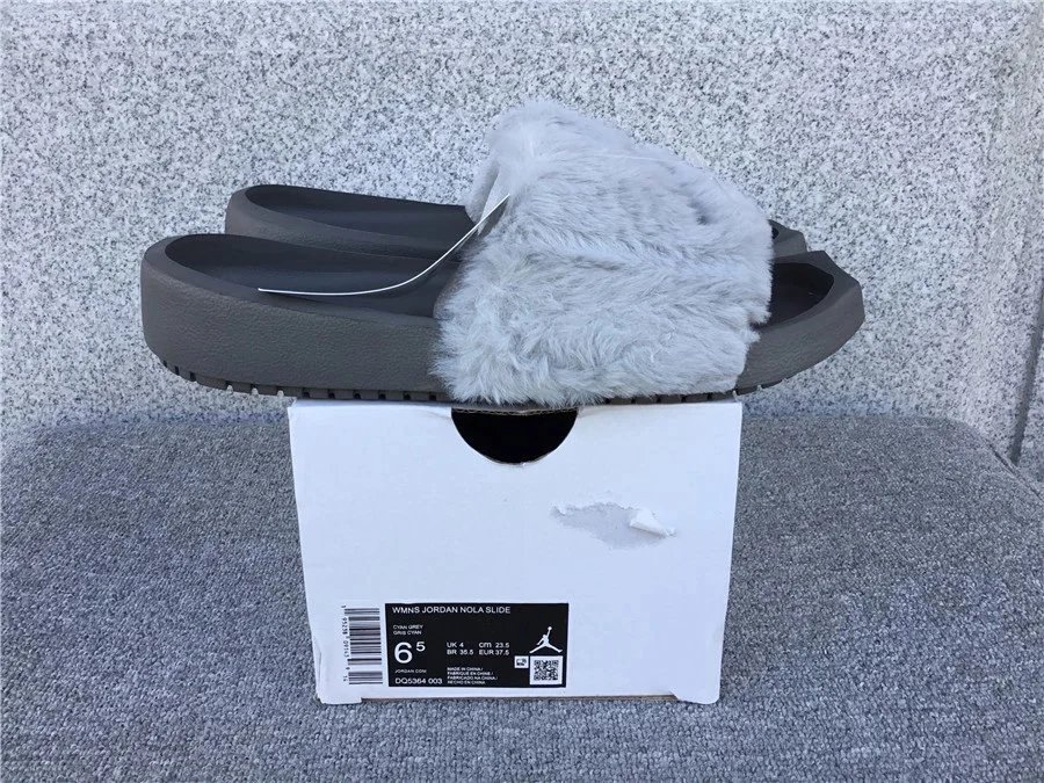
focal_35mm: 31
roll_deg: +1.0
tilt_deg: -21.3
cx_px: 522
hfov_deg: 58.4
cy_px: 392
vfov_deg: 45.4
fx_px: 935
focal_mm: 3.3
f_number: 2.4
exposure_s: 1/100
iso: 25
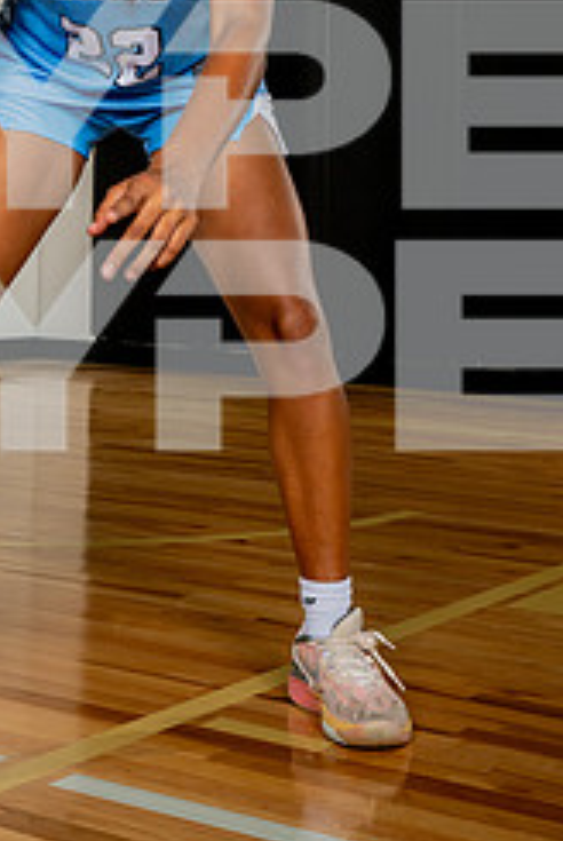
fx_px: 1801
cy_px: 106
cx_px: 124
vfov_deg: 25.6
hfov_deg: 17.6
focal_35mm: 77
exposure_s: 1/500
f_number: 8
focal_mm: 42
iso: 250
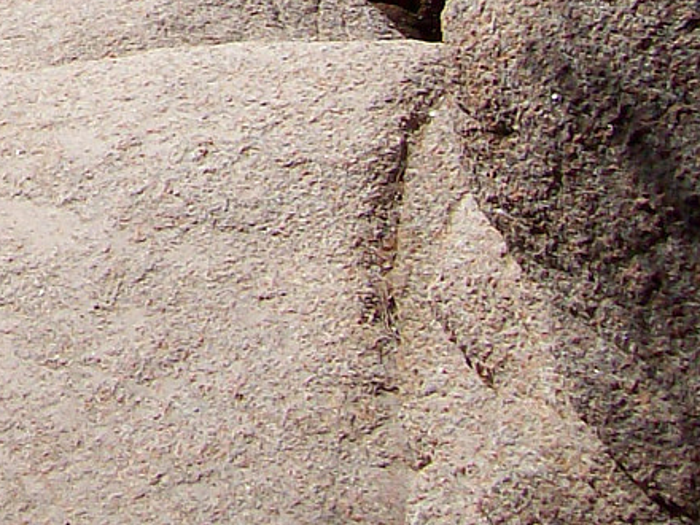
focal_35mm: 131
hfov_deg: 13.8
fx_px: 2649
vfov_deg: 10.7
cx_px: -455
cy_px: -379
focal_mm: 6
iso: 80
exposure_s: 1/850
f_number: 4.8
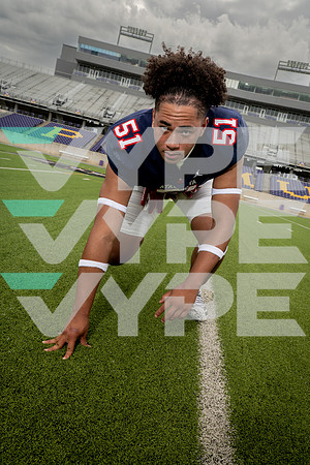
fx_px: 349
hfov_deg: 47.9
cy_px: 232
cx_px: 155
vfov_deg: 67.4
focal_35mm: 27
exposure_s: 1/250
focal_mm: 27
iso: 100
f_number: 8
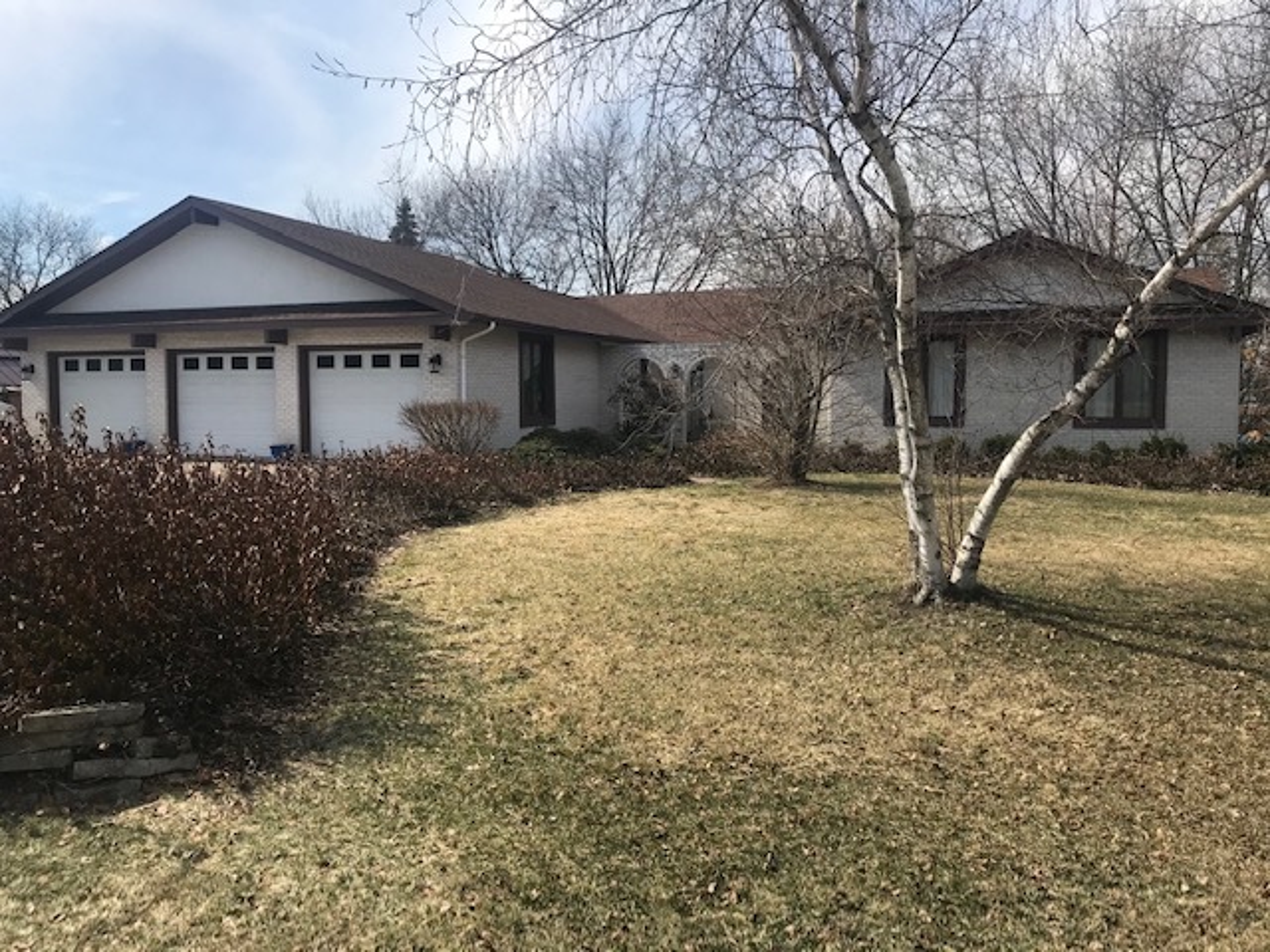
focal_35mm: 28
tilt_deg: -4.9
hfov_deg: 63.4
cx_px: 635
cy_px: 476
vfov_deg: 49.7
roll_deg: +0.4
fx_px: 1027
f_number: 1.8
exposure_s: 1/1996
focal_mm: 3.99
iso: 20
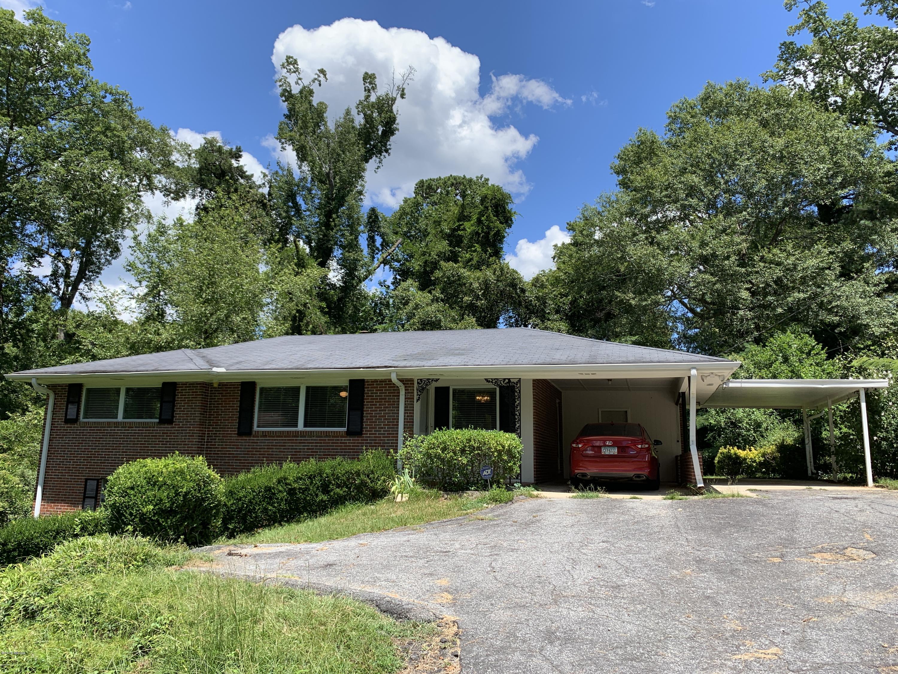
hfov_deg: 67.3
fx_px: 674
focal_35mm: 26
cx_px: 449
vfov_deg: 53.1
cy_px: 337
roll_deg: -1.3
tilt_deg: +9.8
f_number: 1.8
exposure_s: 1/1427
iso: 25
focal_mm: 4.25
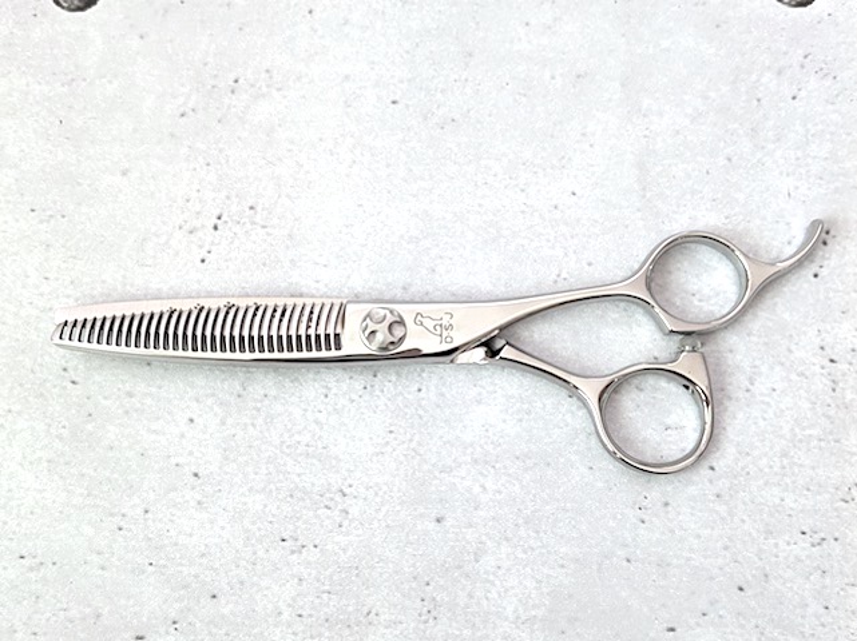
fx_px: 619
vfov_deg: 54.8
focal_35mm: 25
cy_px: 320
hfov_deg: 69.4
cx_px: 428
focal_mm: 5.43
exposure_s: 1/25
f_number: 1.89
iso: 253
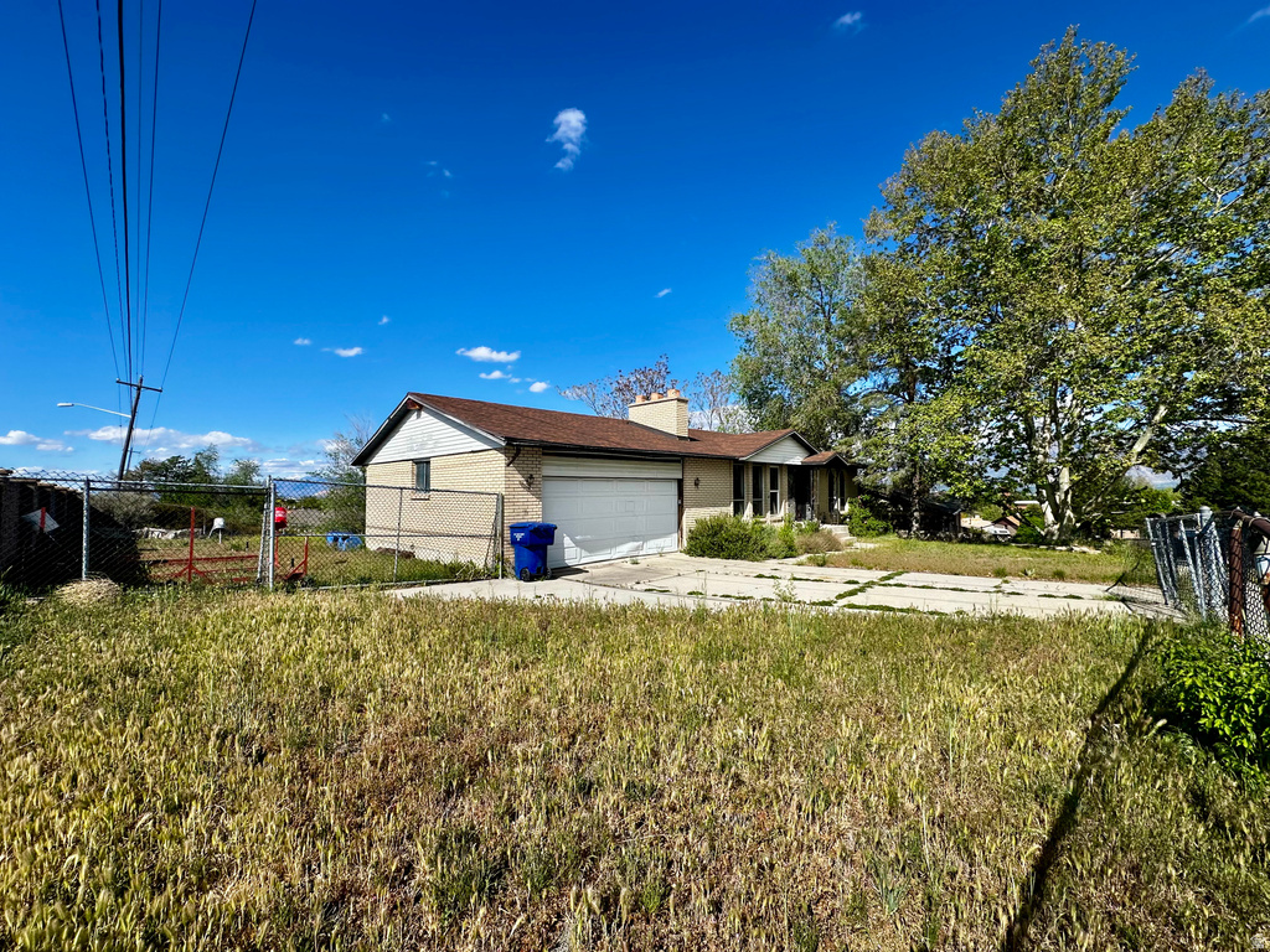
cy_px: 476
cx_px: 635
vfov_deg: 85.7
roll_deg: +0.2
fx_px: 514
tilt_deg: +1.6
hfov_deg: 102.1
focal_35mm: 14
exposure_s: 1/2747
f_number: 2.2
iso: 50
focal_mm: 2.22
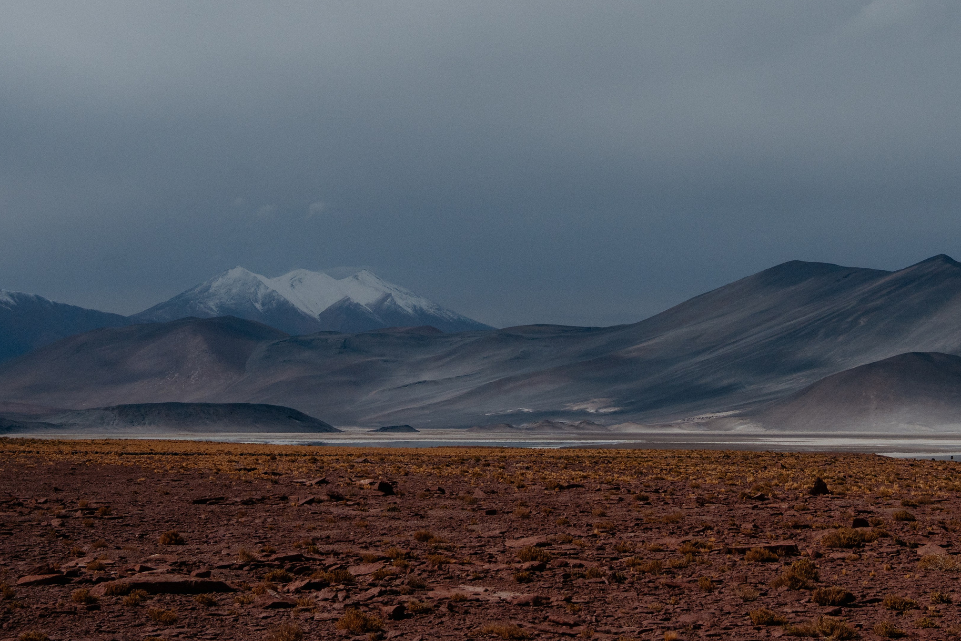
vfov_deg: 20.6
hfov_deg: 30.4
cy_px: 258
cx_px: 608
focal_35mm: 66
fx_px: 1762
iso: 320
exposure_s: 1/8000
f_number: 4.5
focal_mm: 35
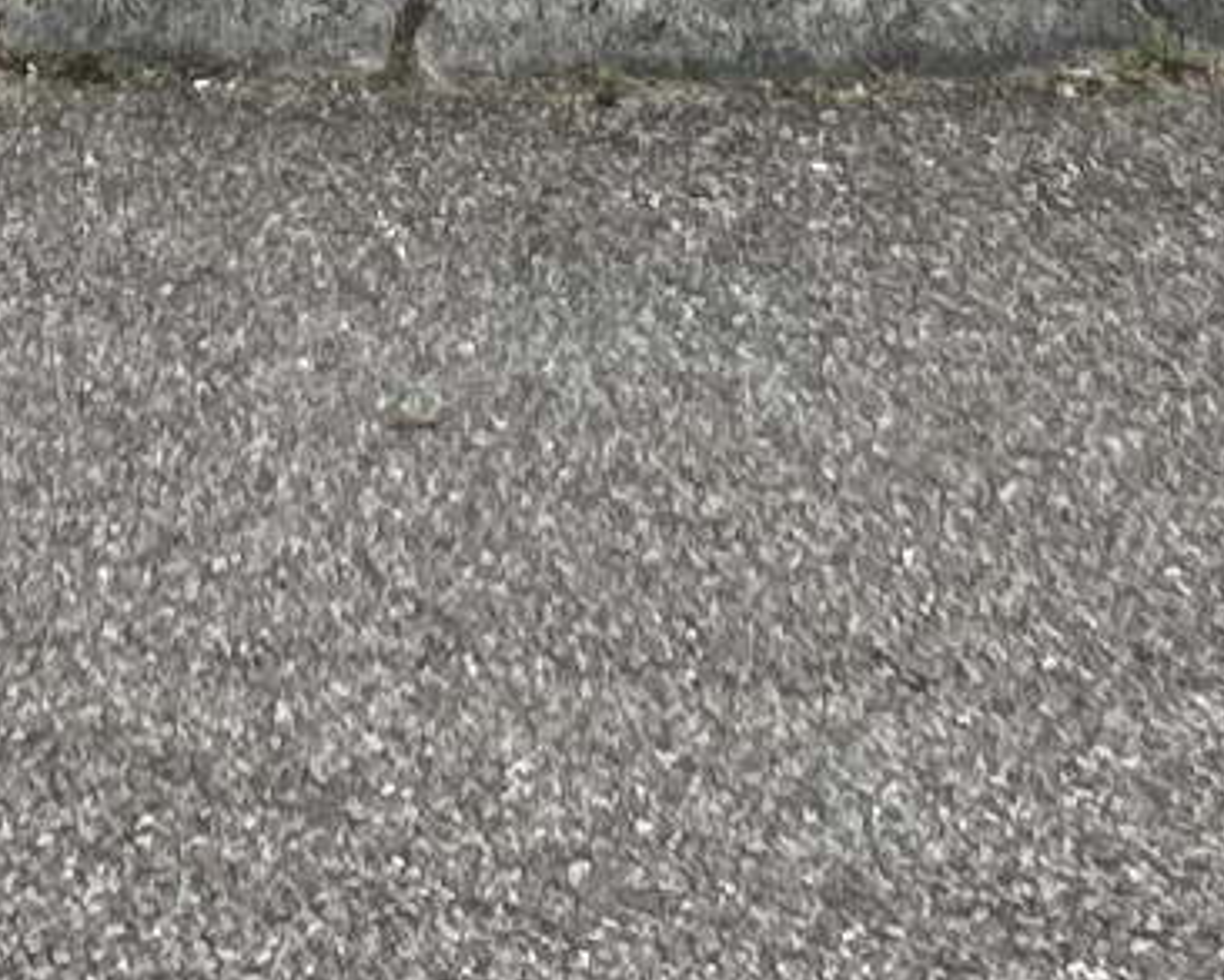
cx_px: 425
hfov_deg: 9.3
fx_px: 7537
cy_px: -2341
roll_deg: -1.3
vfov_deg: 6.5
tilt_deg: +0.6
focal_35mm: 208
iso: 50
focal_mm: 5.7
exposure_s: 1/3831
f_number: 1.5
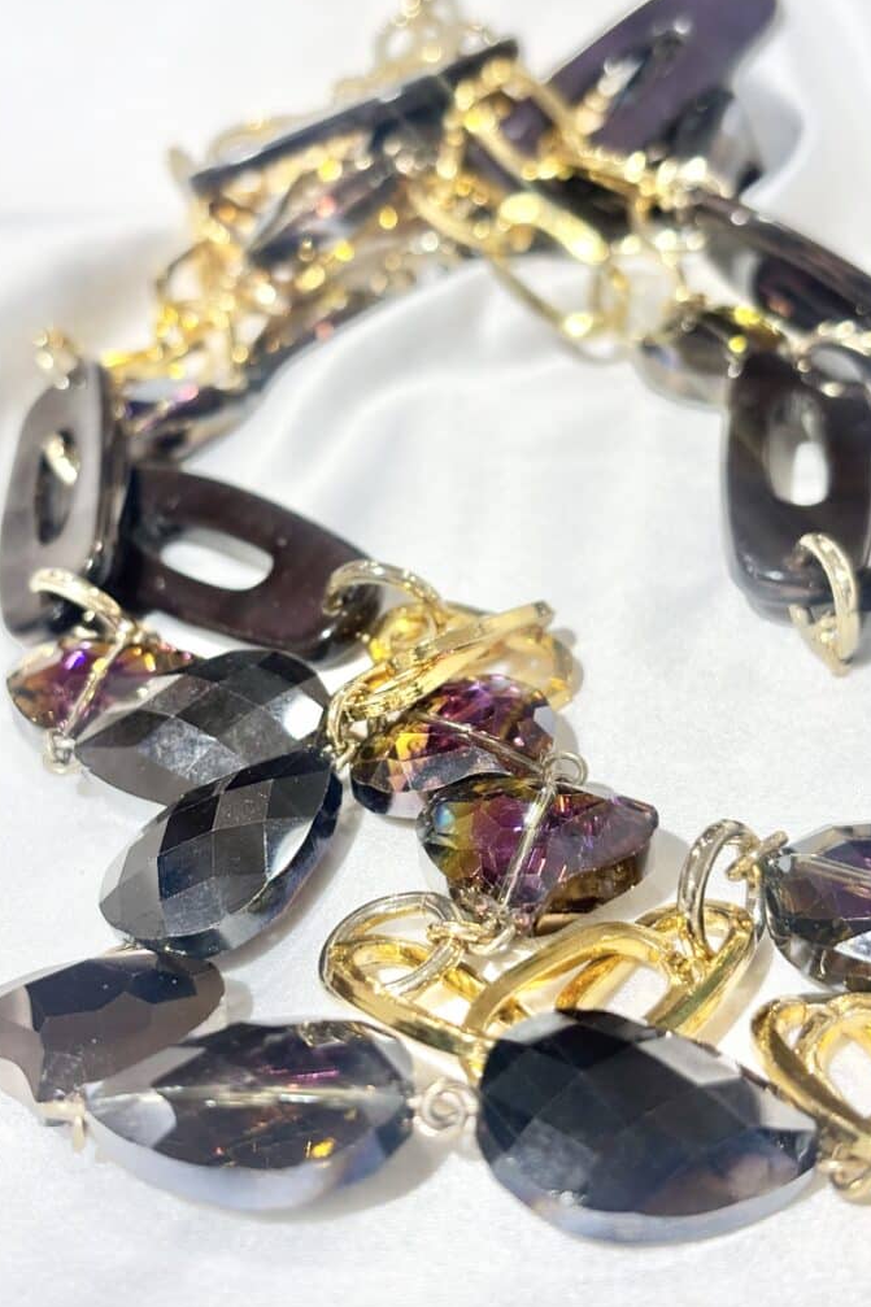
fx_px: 1997
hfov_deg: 24.6
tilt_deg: -28.3
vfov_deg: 36.3
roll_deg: +9.7
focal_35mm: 55
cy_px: 649
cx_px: 427
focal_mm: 5.96
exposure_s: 1/118
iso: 32
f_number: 1.6
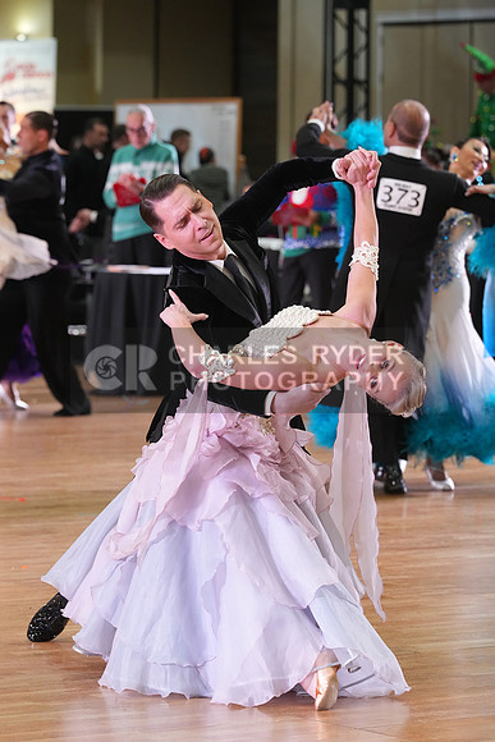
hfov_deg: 7.5
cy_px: 371
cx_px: 248
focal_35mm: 184
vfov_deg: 11.2
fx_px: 3792
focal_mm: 184
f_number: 6.3
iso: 4000
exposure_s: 1/200
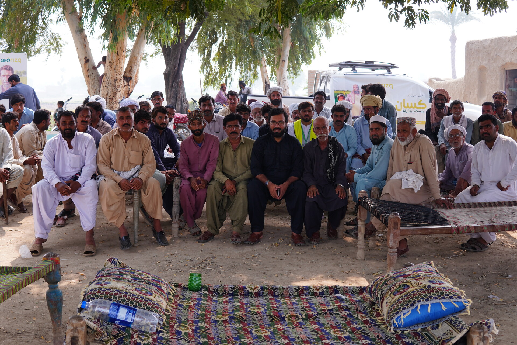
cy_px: 172
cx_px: 258
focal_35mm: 45
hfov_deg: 43.6
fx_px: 646
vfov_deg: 29.9
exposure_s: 1/100
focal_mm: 30
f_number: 5
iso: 100
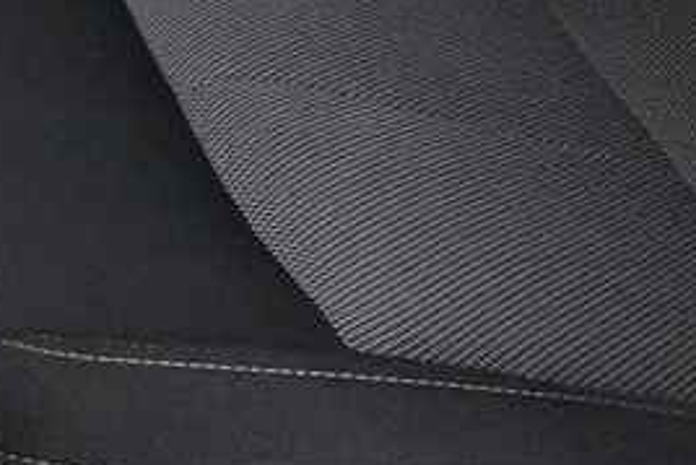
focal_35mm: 121
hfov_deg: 15.4
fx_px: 2340
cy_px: -514
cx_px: -387
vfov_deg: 10.3
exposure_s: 1/80
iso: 4000
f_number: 2
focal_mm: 7.6
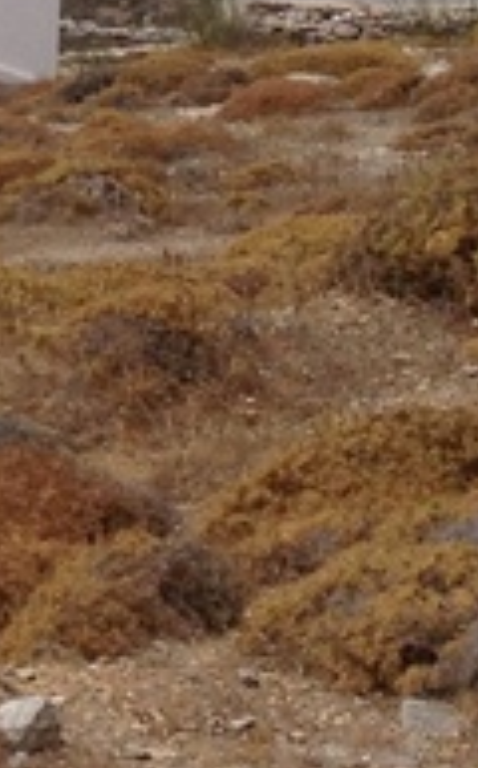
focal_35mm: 231
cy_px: -557
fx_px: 4833
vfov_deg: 8.8
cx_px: -506
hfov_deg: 5.5
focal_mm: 4.28
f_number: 2.4
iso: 50
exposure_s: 1/2632
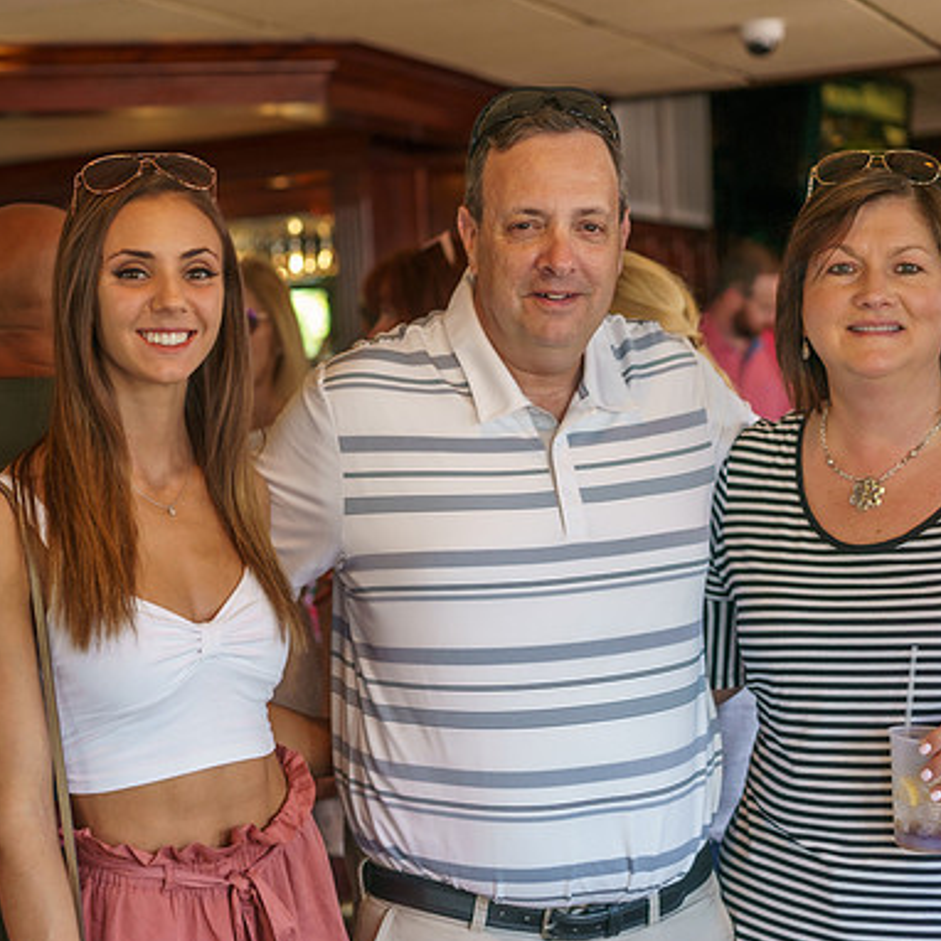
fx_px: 2184
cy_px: 469
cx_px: 281
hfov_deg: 24.2
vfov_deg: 24.3
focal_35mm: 71
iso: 200
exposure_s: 1/125
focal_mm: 55
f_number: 2.8
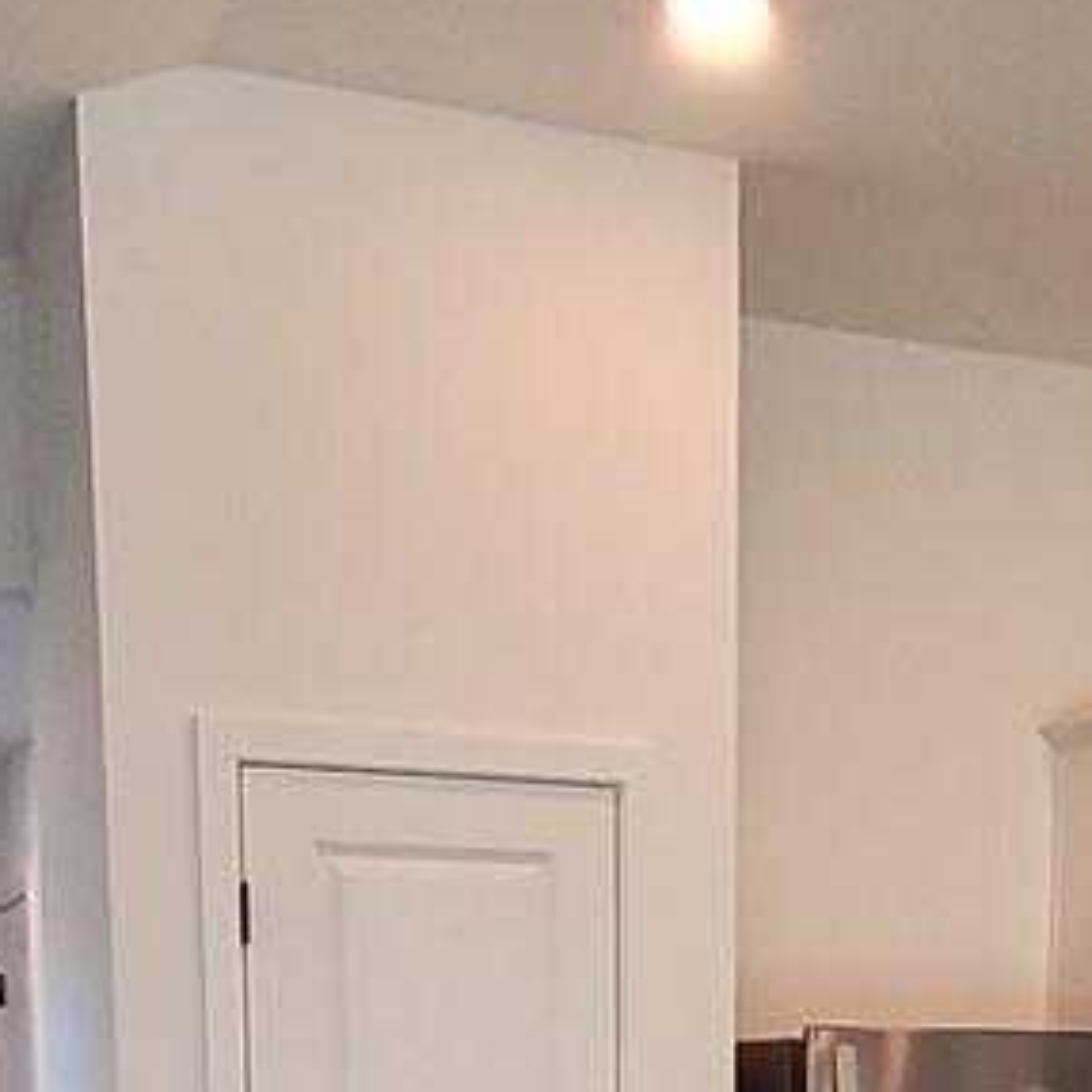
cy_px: 1556
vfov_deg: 22.8
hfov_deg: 26.7
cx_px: 769
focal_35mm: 64
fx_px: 2284
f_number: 2.2
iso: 100
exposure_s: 1/60
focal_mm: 1.13
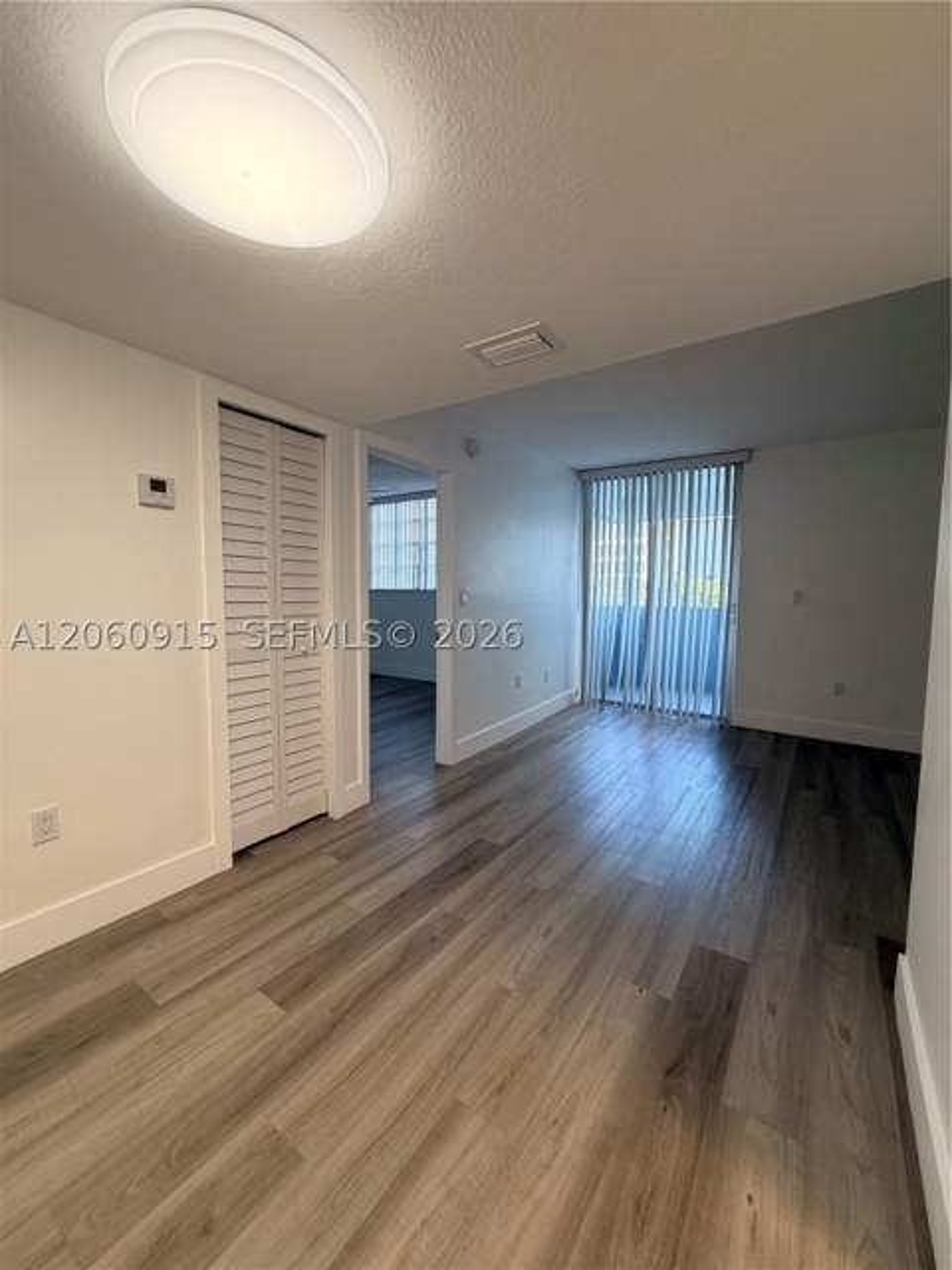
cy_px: 635
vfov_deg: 102.1
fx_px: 513
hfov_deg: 85.7
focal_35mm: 14
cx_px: 476
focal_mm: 2.22
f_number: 2.2
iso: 160
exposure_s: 1/120
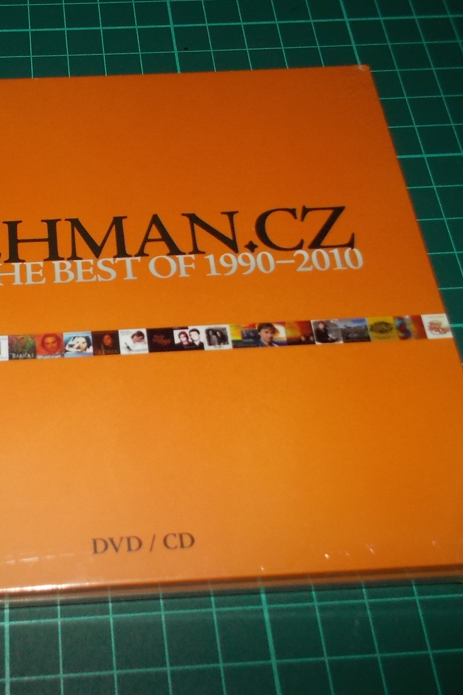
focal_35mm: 41
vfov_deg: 47.4
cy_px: 341
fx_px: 791
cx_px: 94
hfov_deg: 31.8
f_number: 3.3
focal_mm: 4.1
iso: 200
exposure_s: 1/30
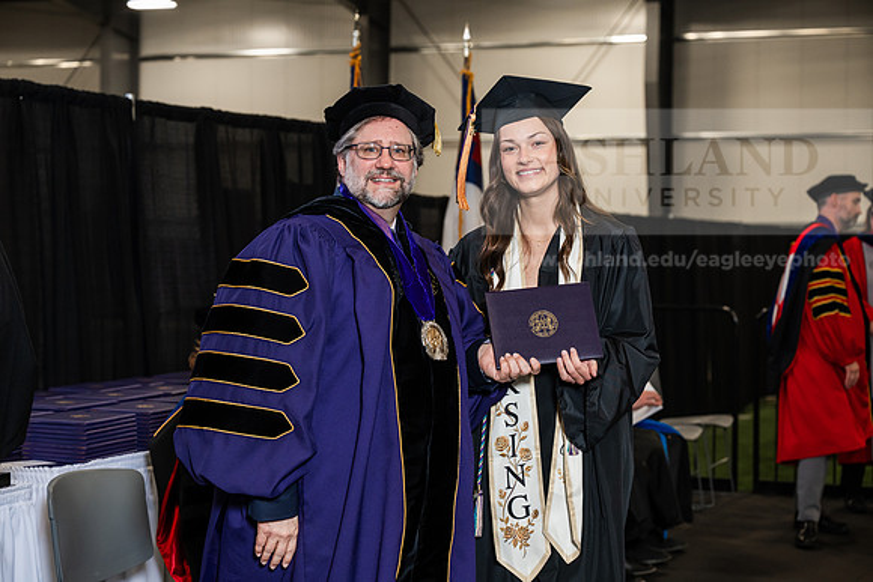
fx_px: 1698
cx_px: 436
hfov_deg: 28.8
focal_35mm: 70
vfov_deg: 19.5
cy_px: 291
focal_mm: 70
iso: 1250
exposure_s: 1/200
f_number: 4.5
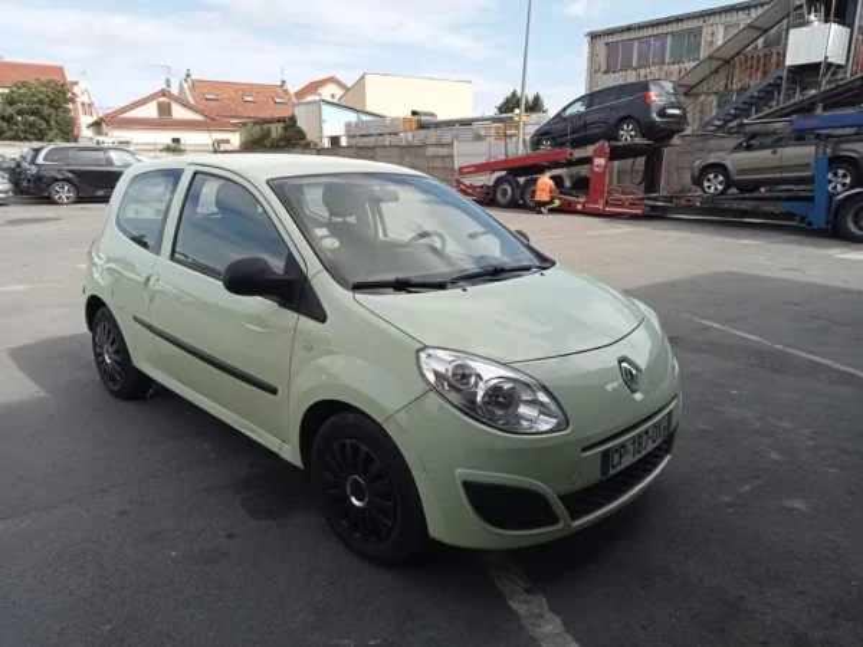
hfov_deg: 63.4
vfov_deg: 49.7
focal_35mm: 28
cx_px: 432
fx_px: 698
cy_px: 324
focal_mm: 3.46
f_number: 2.2
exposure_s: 1/820
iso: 105
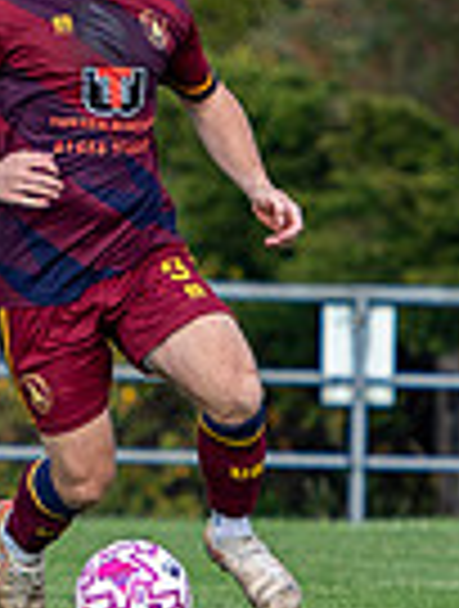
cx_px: -117
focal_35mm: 1304
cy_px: 64
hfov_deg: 1.1
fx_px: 22946
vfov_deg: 1.5
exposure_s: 1/2500
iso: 320
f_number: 2.8
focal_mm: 160
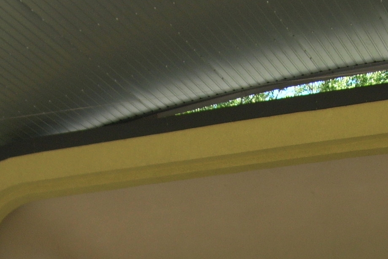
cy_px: 353
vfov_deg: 14.0
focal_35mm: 93
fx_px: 1003
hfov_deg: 21.6
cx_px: 314
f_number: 2.7
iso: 50
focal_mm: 6
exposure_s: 1/160
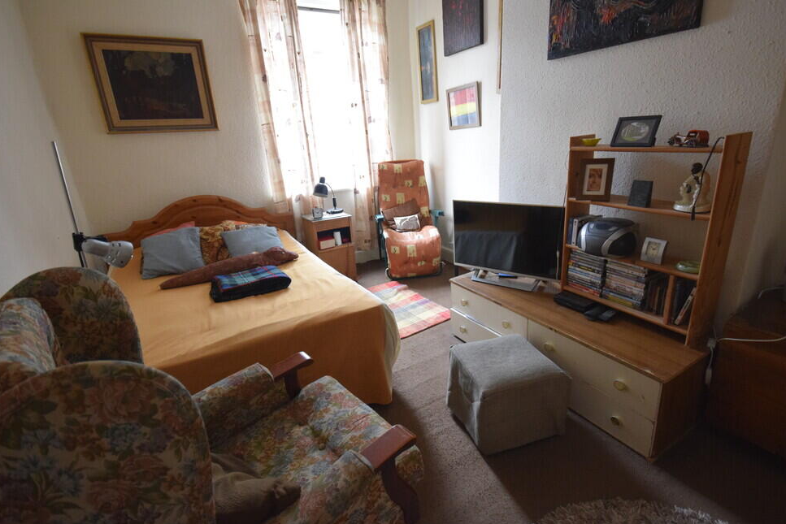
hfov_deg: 89.1
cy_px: 264
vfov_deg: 66.6
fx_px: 399
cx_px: 410
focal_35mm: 18
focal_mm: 11.5
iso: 2500
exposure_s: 1/60
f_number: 4.2
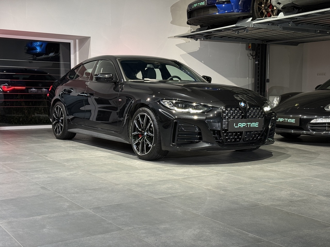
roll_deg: -0.6
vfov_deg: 30.3
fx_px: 458
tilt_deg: -4.1
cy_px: 124
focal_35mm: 48
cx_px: 165
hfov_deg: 39.7
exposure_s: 1/54
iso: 250
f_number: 1.78
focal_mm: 6.76
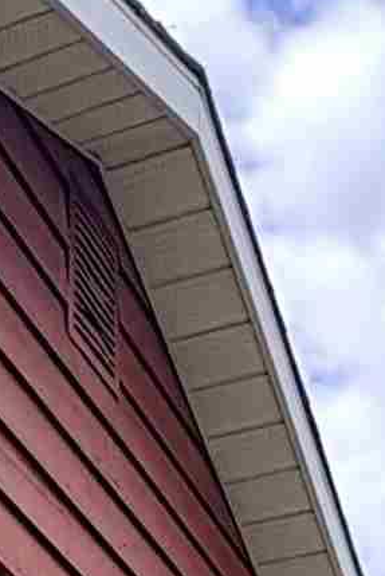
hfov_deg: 13.2
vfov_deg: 14.7
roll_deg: +0.0
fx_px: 1667
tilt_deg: +4.1
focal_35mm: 104
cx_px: 123
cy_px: 1275
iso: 50
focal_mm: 2.22
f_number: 2.2
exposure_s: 1/1020
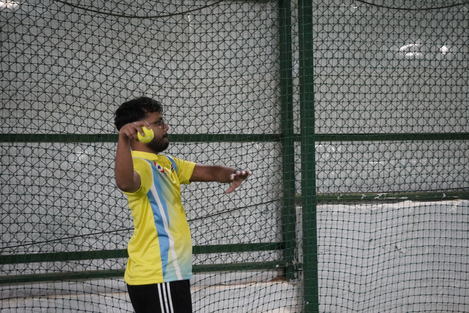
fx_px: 2972
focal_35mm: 228
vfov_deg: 6.0
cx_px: 234
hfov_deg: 9.0
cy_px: 156
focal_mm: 152
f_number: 5.6
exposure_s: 1/125
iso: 6400
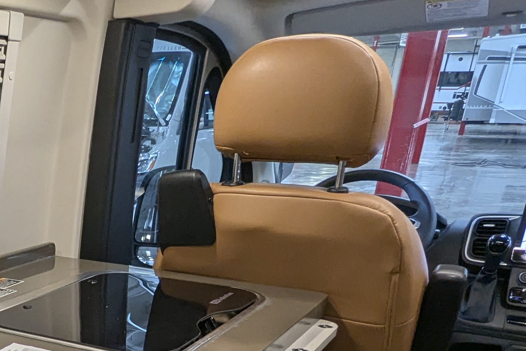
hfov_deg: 37.5
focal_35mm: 46
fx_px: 672
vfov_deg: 26.5
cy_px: 404
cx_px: -18
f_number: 2.2
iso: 160
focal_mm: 2.35
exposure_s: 1/114
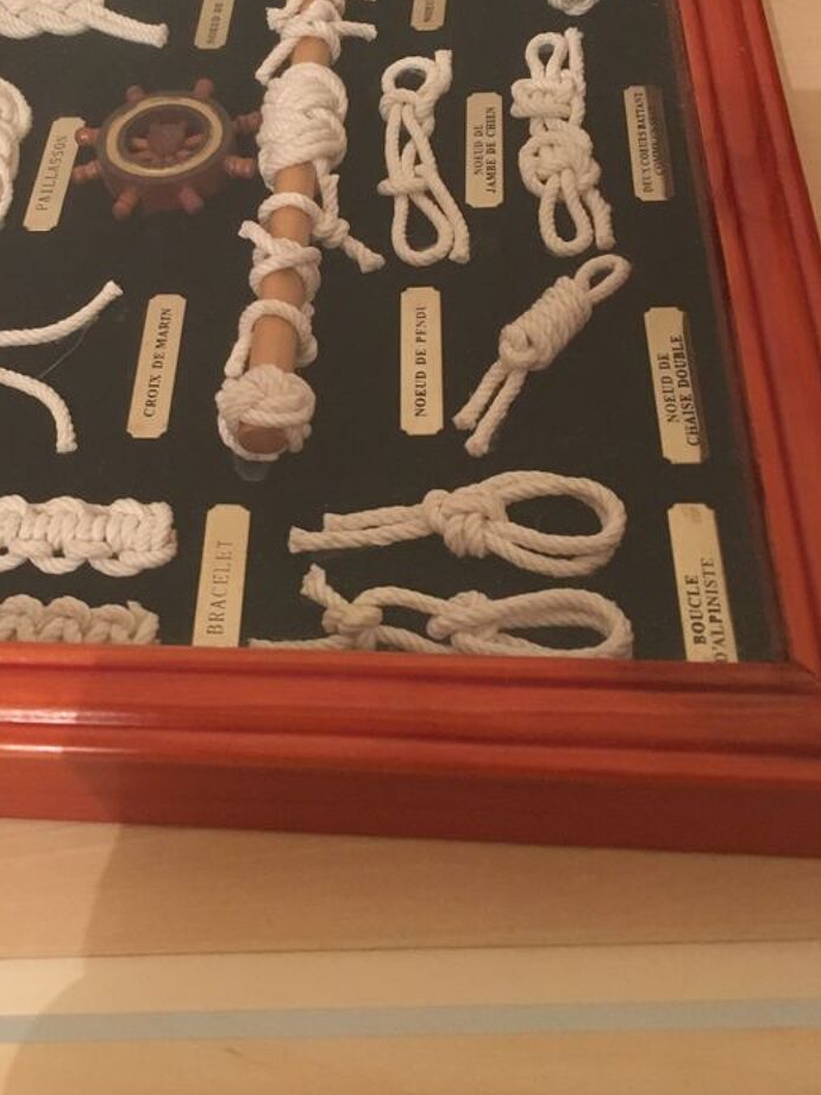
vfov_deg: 44.0
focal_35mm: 42
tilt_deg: -48.4
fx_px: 1328
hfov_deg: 33.9
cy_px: 343
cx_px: 250
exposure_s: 1/17
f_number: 2.2
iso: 500
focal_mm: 4.15
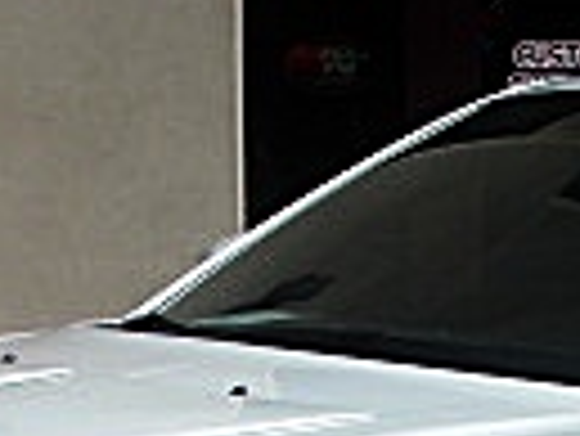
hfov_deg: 10.9
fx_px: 3002
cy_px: 876
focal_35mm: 179
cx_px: 598
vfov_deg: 7.9
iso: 50
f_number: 7.9
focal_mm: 6.3
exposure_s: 1/250
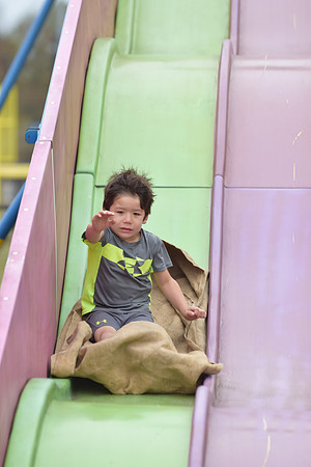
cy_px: 234
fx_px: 3401
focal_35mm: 262
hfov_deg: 5.2
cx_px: 156
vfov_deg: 7.8
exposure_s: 1/500
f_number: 3.5
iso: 200
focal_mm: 175
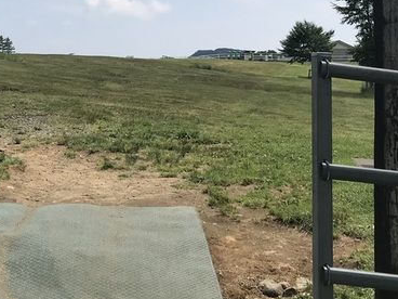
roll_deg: -1.0
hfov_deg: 30.5
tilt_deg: +6.4
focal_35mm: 62
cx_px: 82
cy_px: 14
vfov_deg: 22.9
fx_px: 713
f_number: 1.8
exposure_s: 1/2994
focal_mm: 3.99
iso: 20
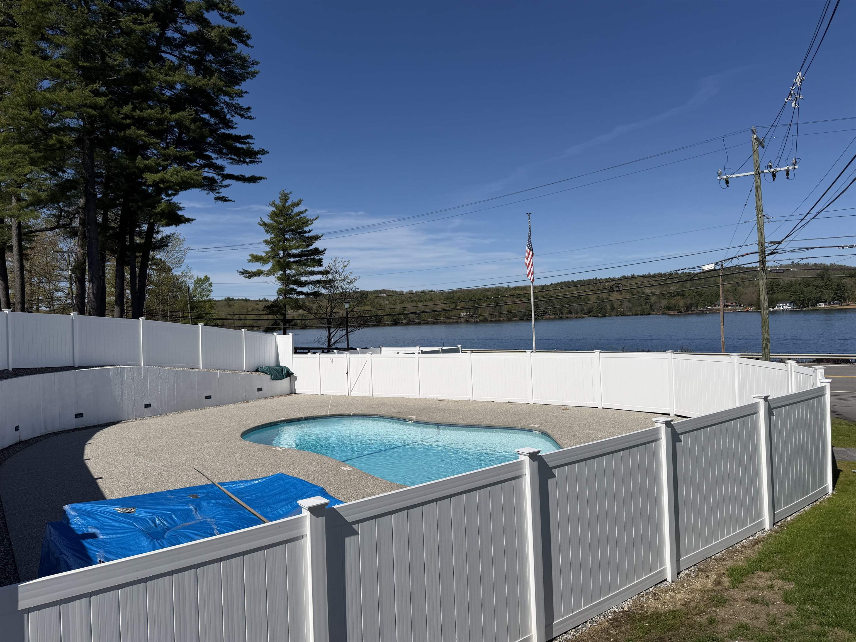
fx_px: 593
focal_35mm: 24
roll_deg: +2.6
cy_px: 321
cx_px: 428
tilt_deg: -0.2
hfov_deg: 71.6
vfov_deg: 56.8
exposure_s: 1/10309
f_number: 1.78
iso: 80
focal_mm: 6.76
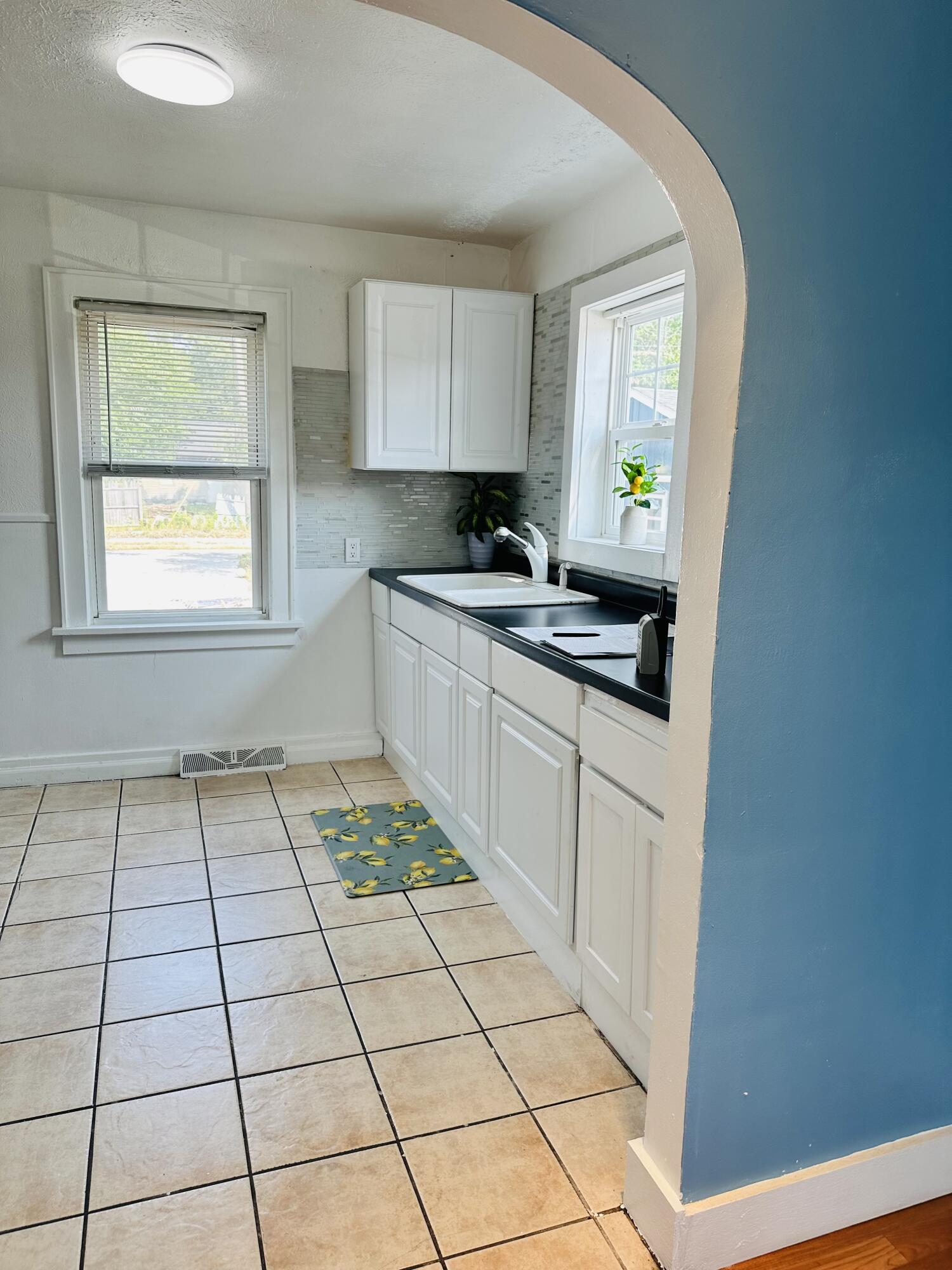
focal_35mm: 24
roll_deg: -2.3
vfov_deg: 71.6
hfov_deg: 56.8
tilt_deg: -9.4
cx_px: 476
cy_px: 635
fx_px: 880
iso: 80
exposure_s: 1/211
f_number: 1.78
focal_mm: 6.86
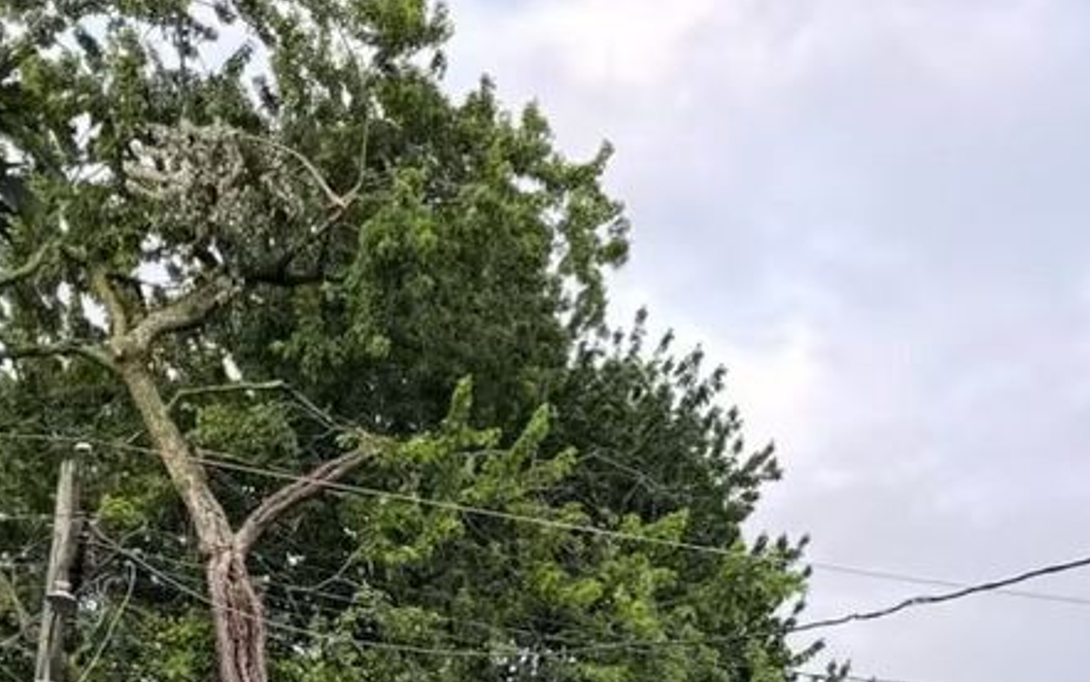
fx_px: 2467
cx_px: 872
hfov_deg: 24.5
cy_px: 1322
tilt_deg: -1.3
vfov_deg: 13.6
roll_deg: -2.0
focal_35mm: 83
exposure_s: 1/735
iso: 80
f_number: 1.78
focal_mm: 6.76
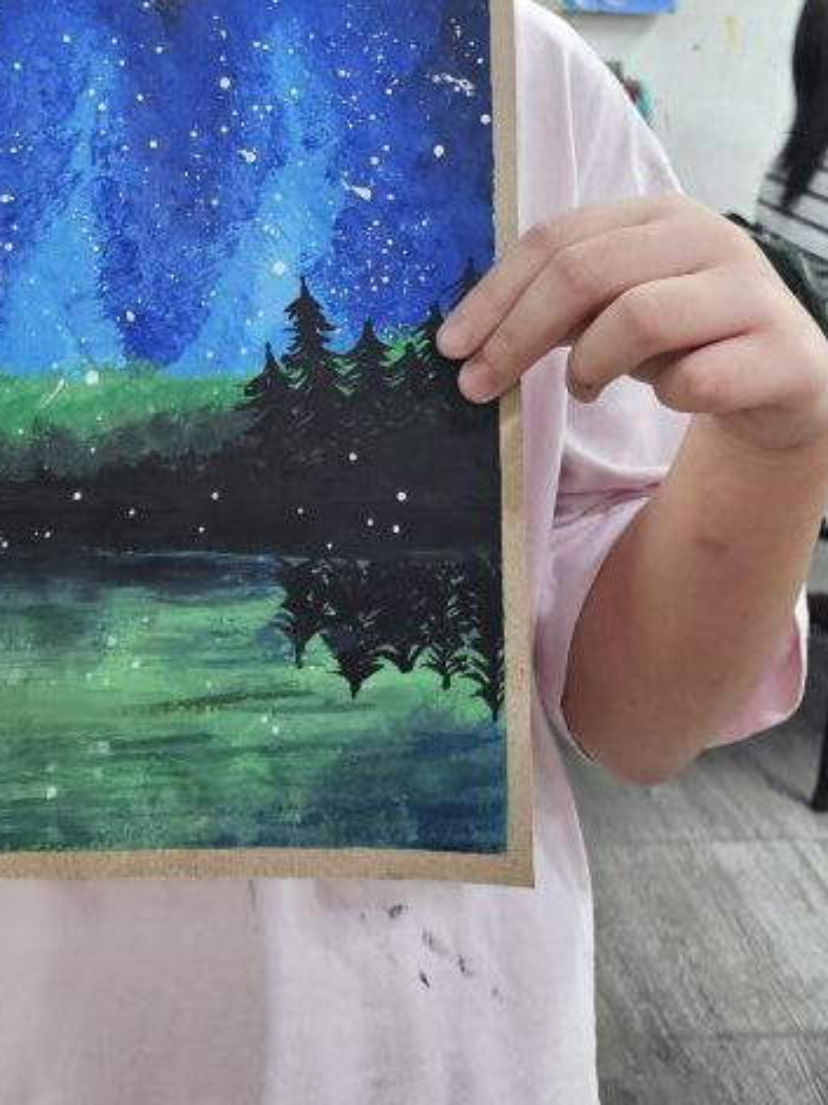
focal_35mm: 51
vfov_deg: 34.8
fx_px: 1627
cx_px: 263
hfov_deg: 28.3
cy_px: 63
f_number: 1.8
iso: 200
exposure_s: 1/100
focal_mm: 5
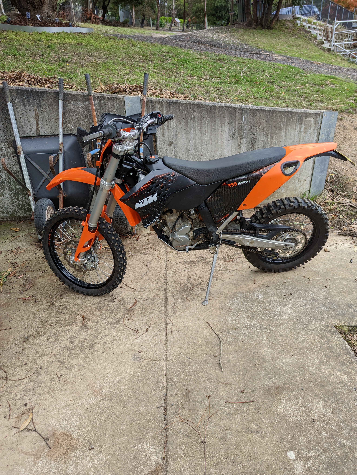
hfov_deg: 56.9
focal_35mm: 24
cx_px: 178
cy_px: 238
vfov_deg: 71.5
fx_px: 329
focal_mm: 6.81
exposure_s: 1/382
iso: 43
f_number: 1.85
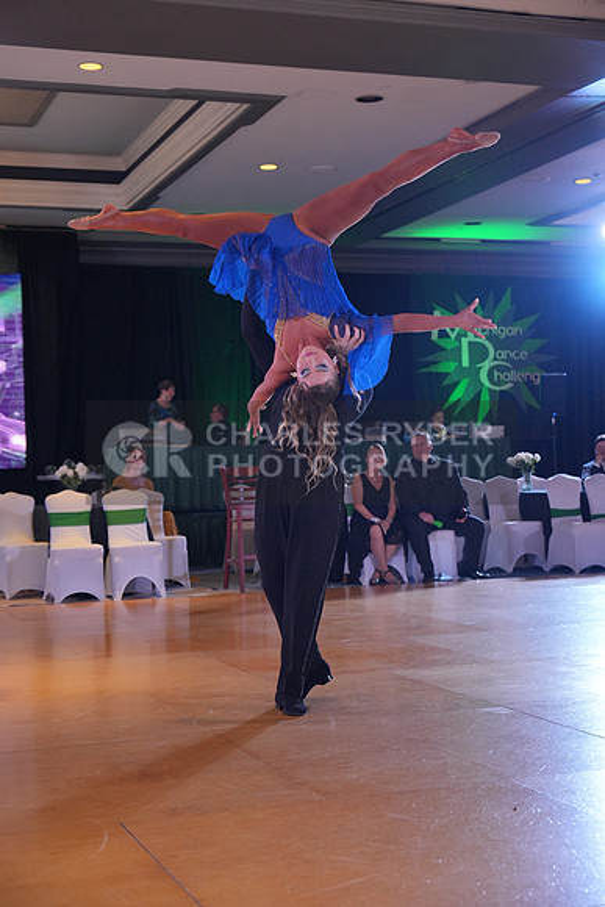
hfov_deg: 24.2
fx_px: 1411
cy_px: 454
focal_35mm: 56
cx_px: 302
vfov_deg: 35.6
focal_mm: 56
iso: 2500
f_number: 4
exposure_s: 1/400
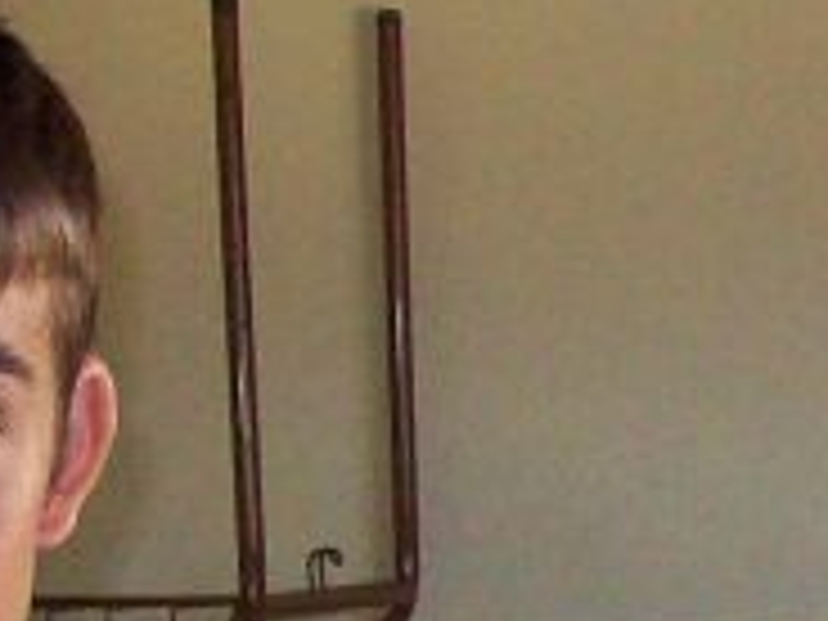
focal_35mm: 200
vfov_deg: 7.3
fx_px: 4784
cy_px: 999
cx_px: 1346
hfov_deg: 9.5
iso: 200
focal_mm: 6
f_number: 2.7
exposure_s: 1/64
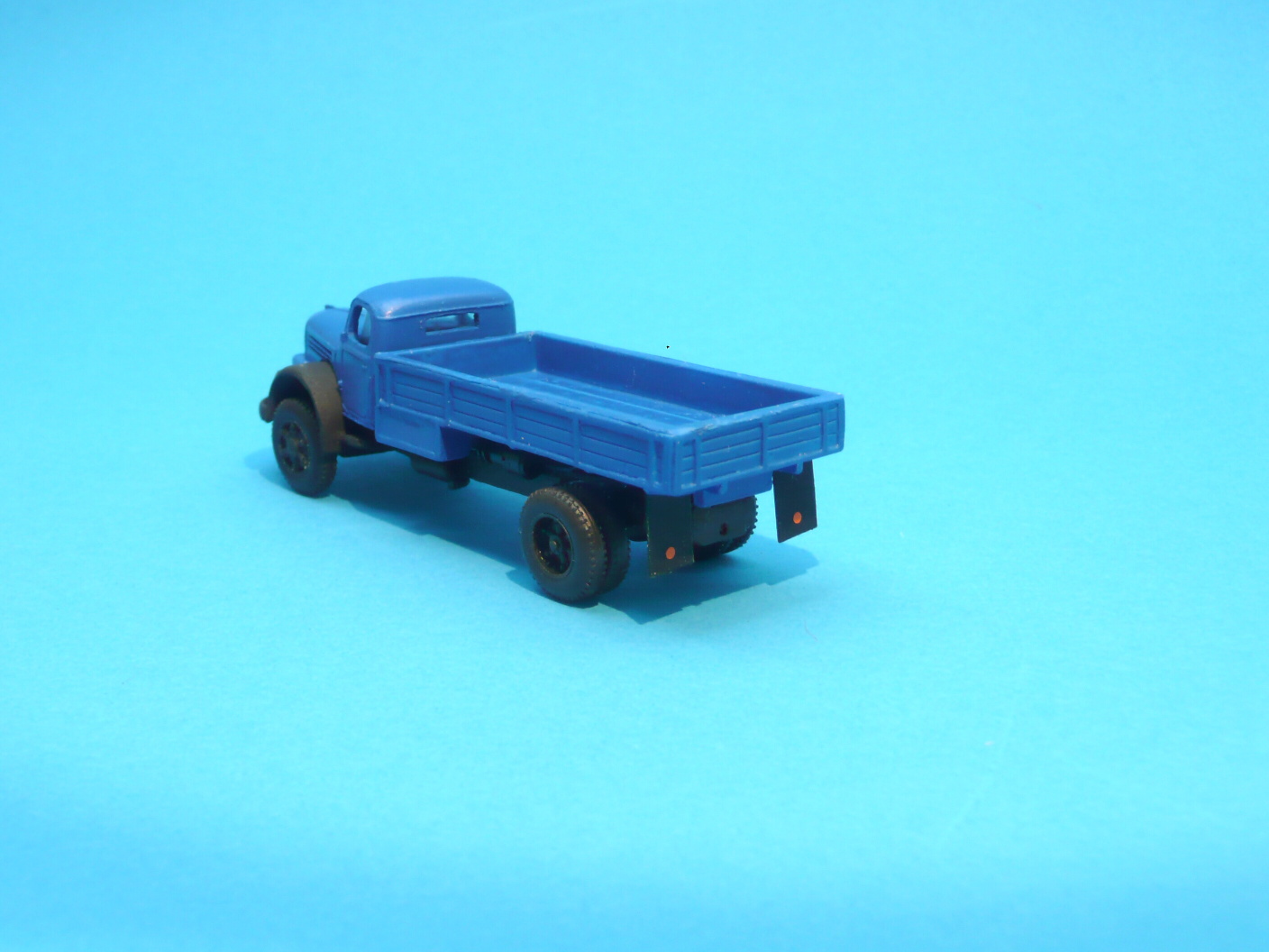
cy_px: 476
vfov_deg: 26.6
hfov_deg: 34.9
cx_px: 634
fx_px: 2016
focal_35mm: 55
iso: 100
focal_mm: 9.1
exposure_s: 1/50
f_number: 4.3
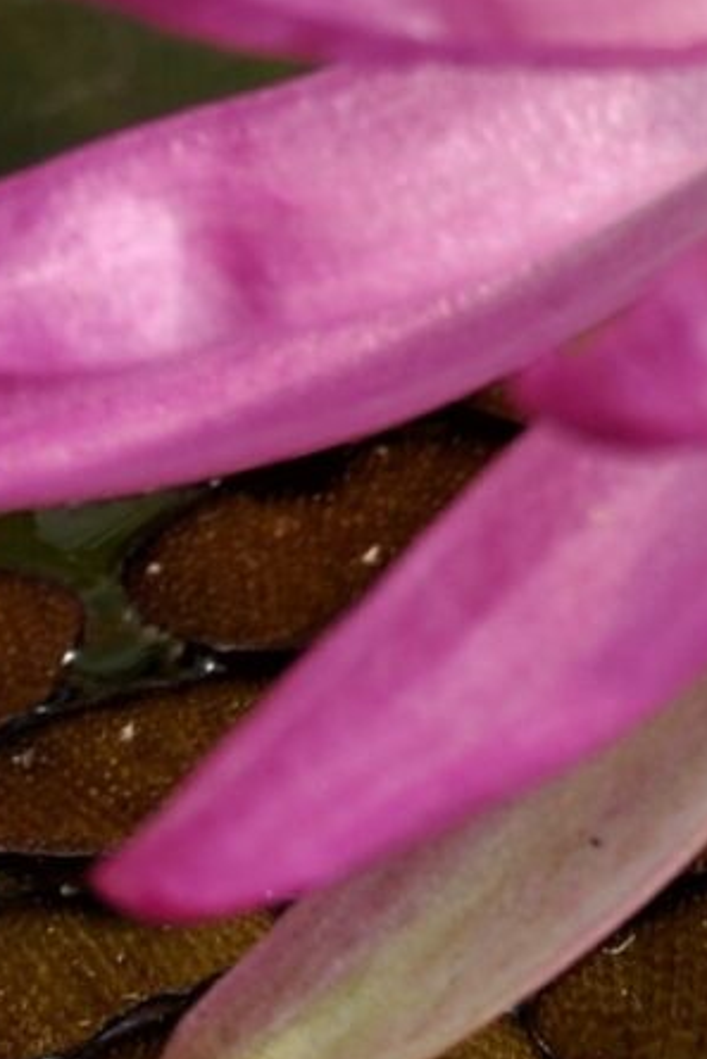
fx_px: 13948
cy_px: -359
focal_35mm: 474
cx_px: 1302
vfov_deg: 4.3
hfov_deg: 2.9
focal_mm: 55
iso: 200
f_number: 10
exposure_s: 1/400
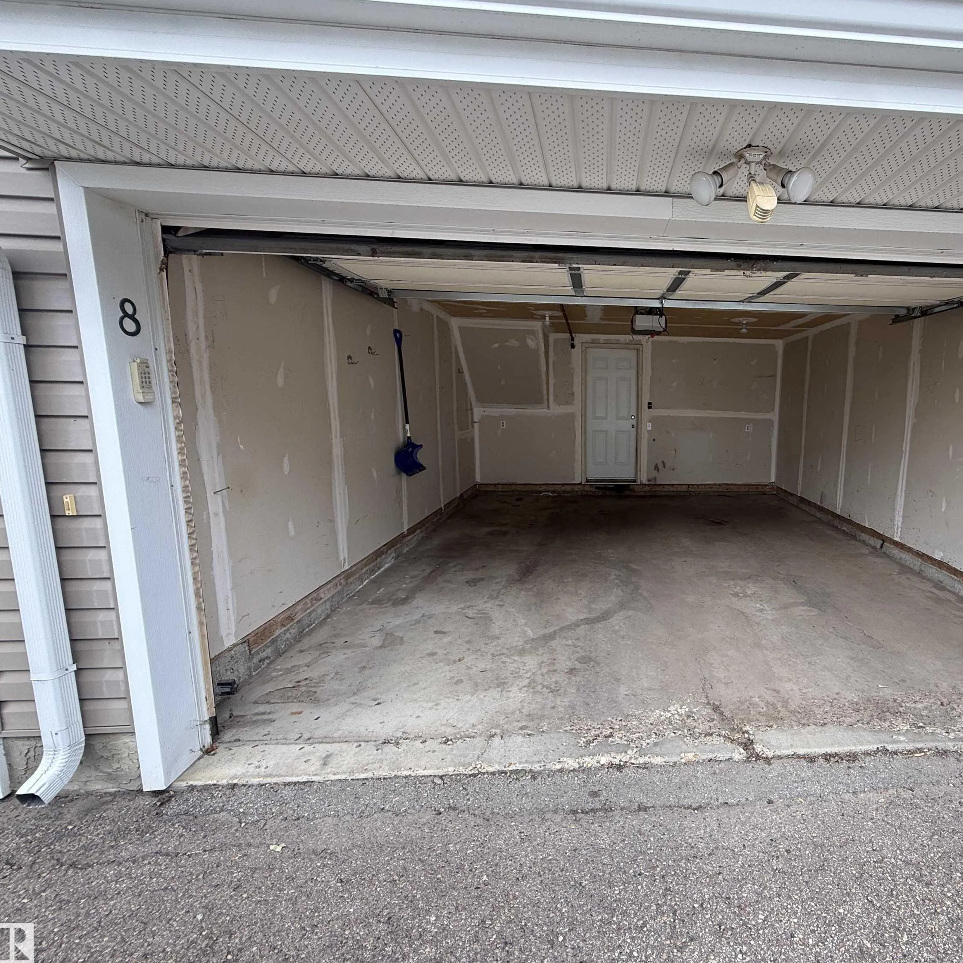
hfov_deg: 80.8
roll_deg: -0.9
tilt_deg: -8.1
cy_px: 485
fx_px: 535
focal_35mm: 17
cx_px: 652
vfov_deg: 84.0
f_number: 2.2
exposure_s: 1/107
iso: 50
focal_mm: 2.22
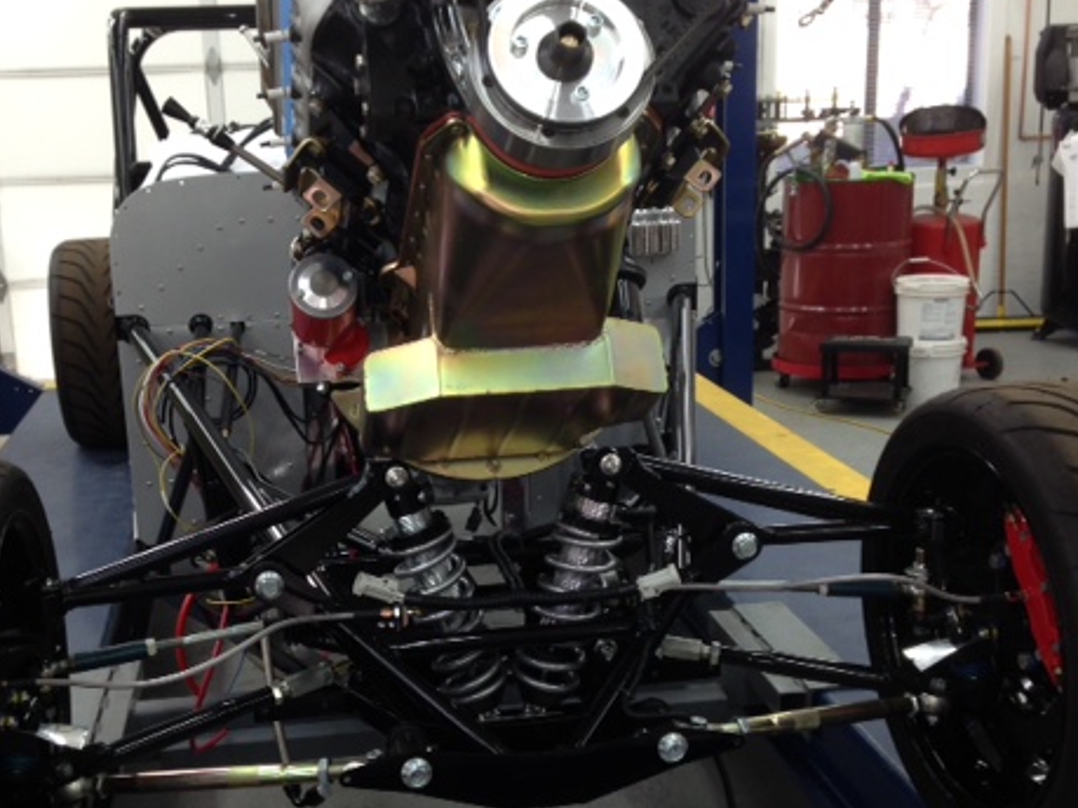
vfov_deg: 31.5
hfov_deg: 41.1
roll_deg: +2.4
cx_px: 449
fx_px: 1432
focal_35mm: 46
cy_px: 456
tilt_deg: -12.6
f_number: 2.4
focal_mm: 4.12
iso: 50
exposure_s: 1/40
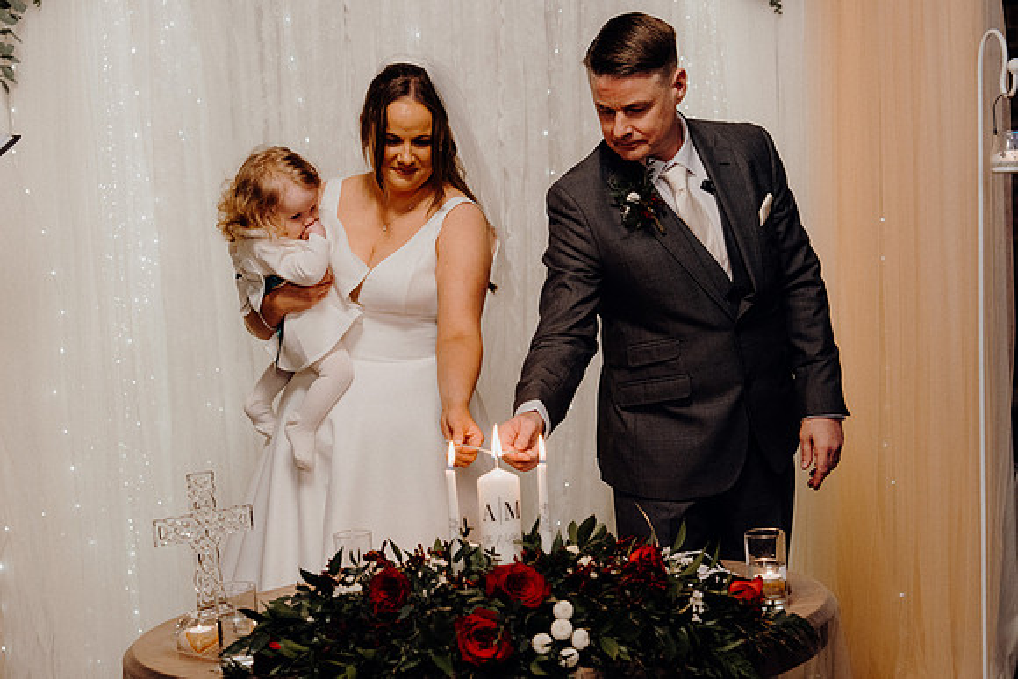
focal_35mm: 58
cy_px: 340
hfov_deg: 34.5
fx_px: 1640
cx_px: 509
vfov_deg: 23.4
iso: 2500
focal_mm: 58
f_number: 3.5
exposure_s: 1/160
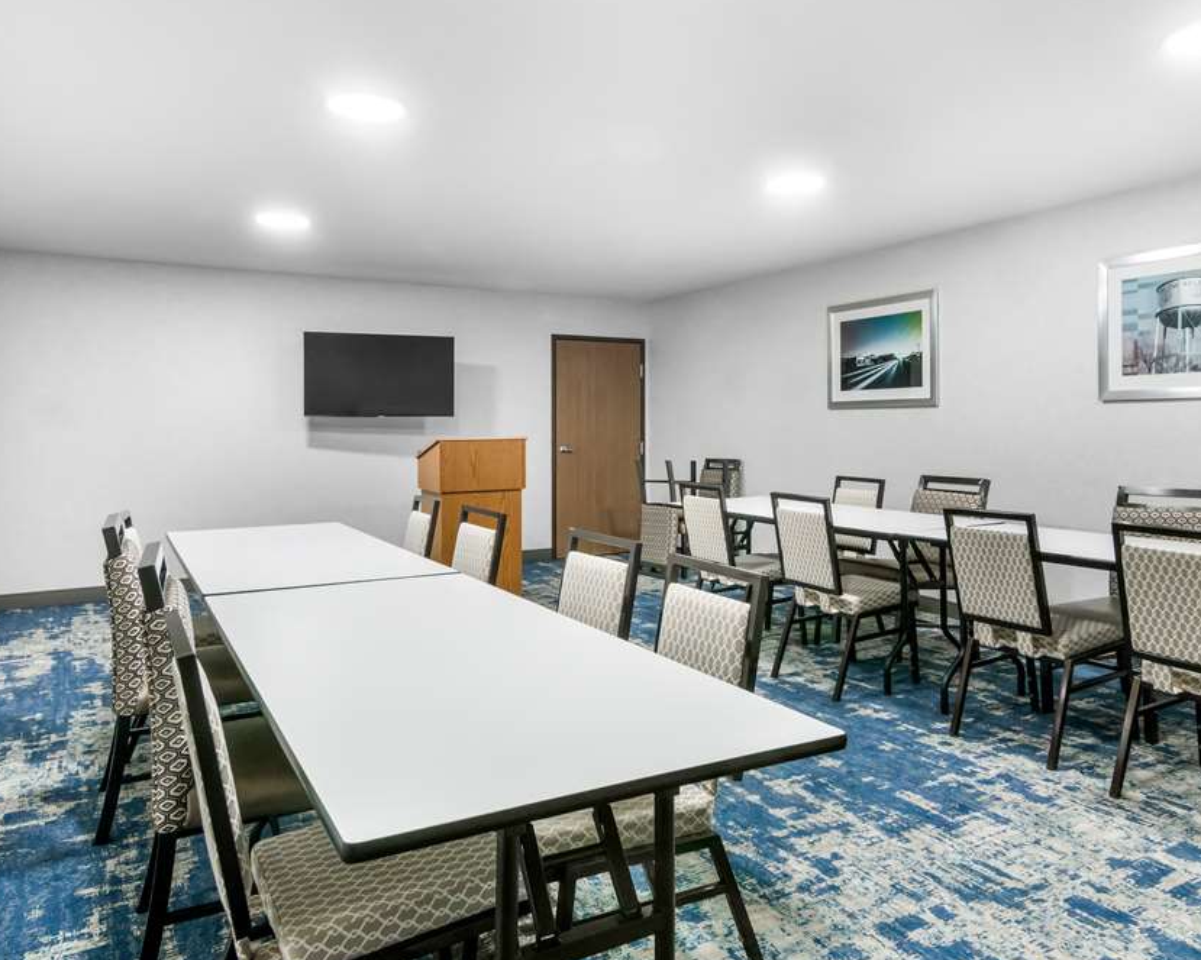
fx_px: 802
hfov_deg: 73.1
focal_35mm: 23
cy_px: 473
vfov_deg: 61.8
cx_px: 699
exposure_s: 1/6
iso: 800
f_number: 8
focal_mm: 13
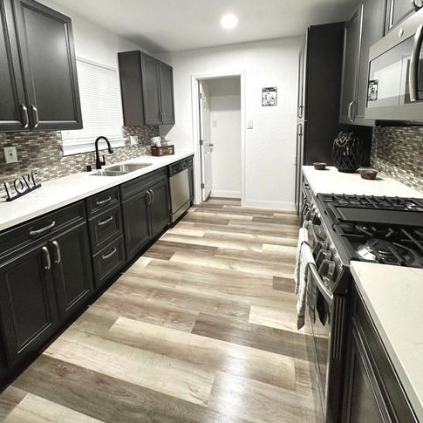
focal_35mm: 17
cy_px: 159
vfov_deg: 82.4
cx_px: 212
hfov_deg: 84.0
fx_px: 235
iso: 250
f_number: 2.2
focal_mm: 2.22
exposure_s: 1/60
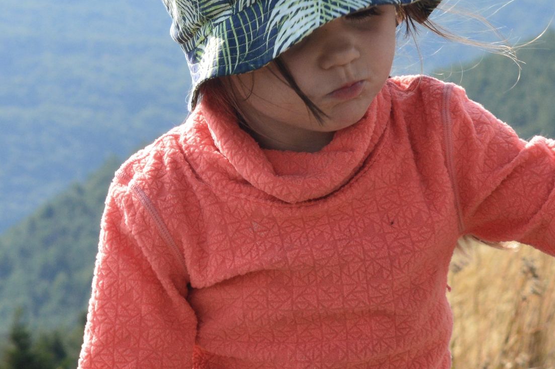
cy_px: 164
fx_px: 3471
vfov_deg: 6.1
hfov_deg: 9.1
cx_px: 56
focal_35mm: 225
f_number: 11
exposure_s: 1/400
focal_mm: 55
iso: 400
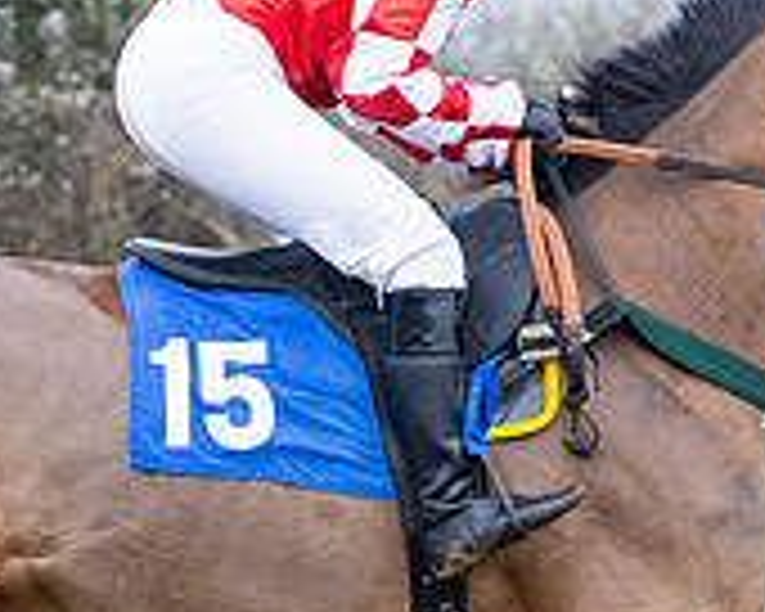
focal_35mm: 681
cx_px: 821
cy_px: 739
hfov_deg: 2.8
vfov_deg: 2.3
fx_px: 15419
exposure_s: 1/1000
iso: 1600
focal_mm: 89
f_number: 4
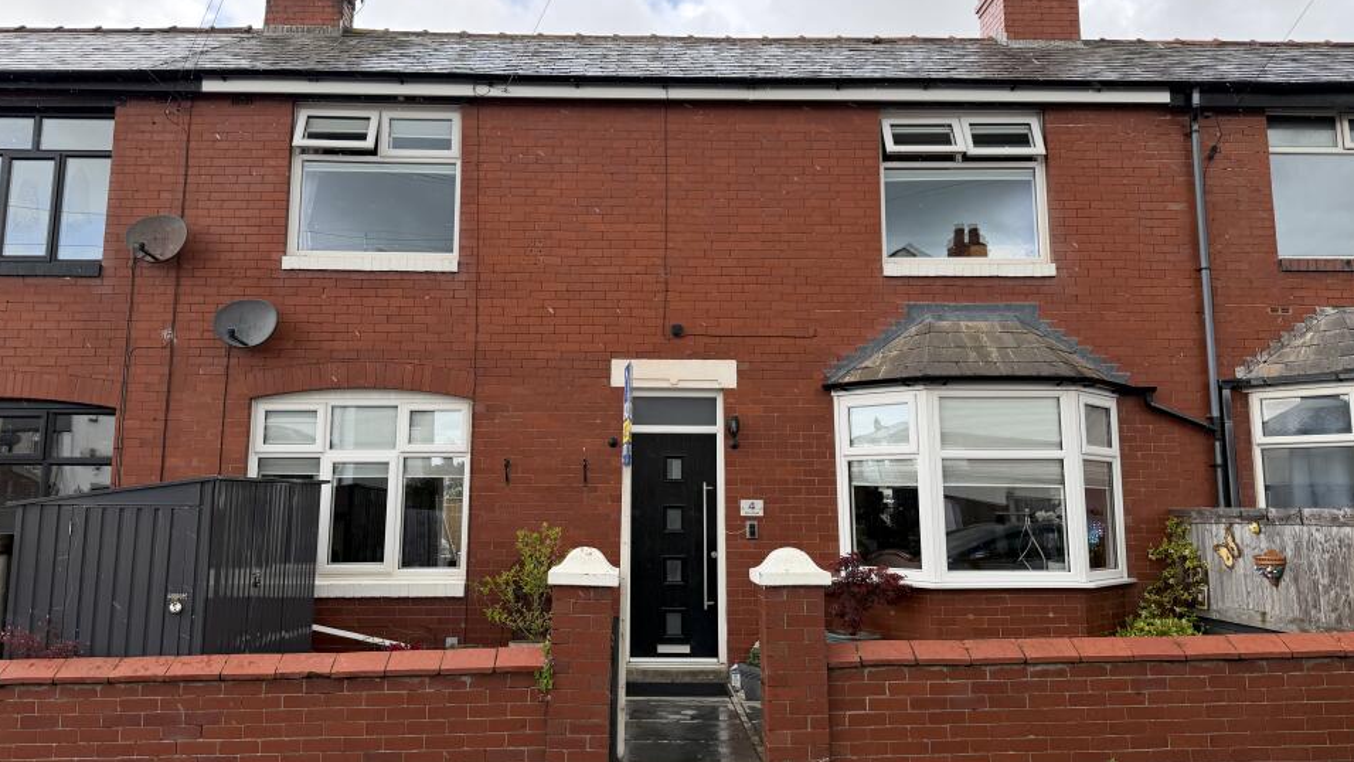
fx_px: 1005
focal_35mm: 28
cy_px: 346
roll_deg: +0.6
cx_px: 647
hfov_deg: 67.9
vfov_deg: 41.5
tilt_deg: +9.0
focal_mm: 6.76
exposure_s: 1/665
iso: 100
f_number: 1.78
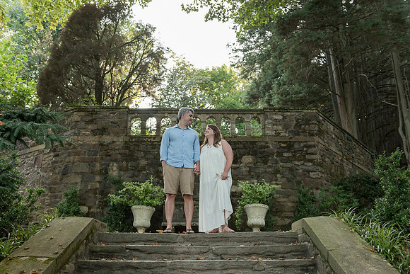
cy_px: 137
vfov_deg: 37.1
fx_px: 408
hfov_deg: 53.4
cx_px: 208
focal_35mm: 36
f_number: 4
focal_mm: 35
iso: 1600
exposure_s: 1/200
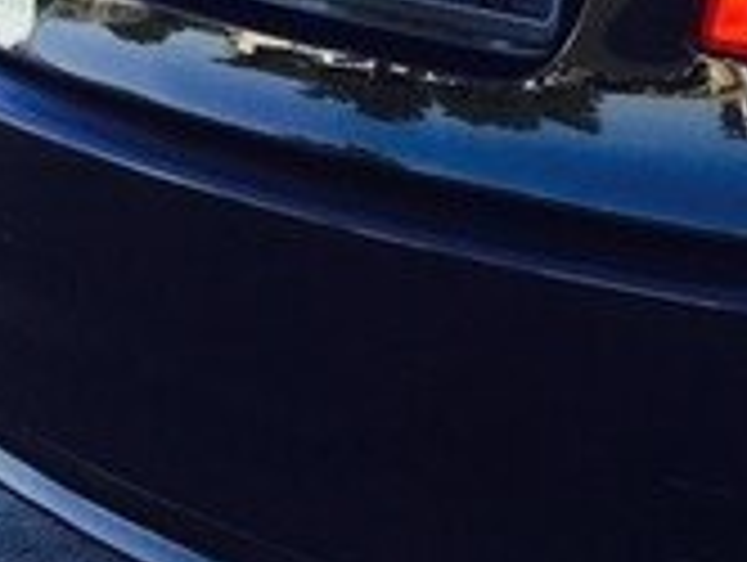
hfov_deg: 15.0
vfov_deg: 12.5
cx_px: 1310
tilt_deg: -9.0
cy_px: -187
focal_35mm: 115
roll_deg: +1.0
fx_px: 2485
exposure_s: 1/618
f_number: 2.2
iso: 32
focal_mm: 4.15
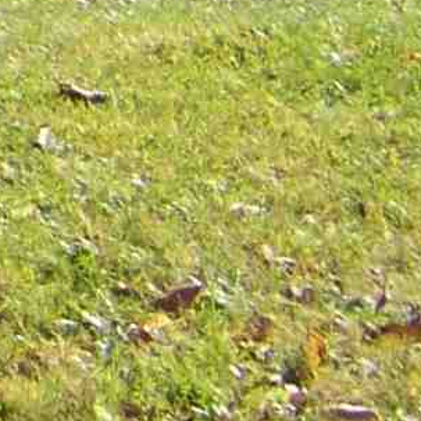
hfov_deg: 4.7
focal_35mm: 323
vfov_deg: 5.1
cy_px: -932
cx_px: -1594
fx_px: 4444
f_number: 2.8
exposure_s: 1/640
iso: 69
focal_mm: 5.85
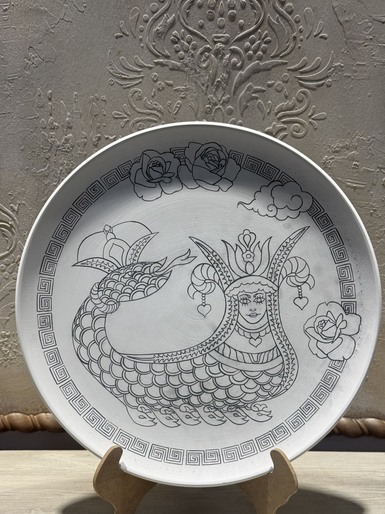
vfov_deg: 39.7
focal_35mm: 48
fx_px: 712
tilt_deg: -13.6
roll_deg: -0.4
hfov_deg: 30.3
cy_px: 257
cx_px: 192
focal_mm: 6.76
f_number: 1.78
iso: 64
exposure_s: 1/377
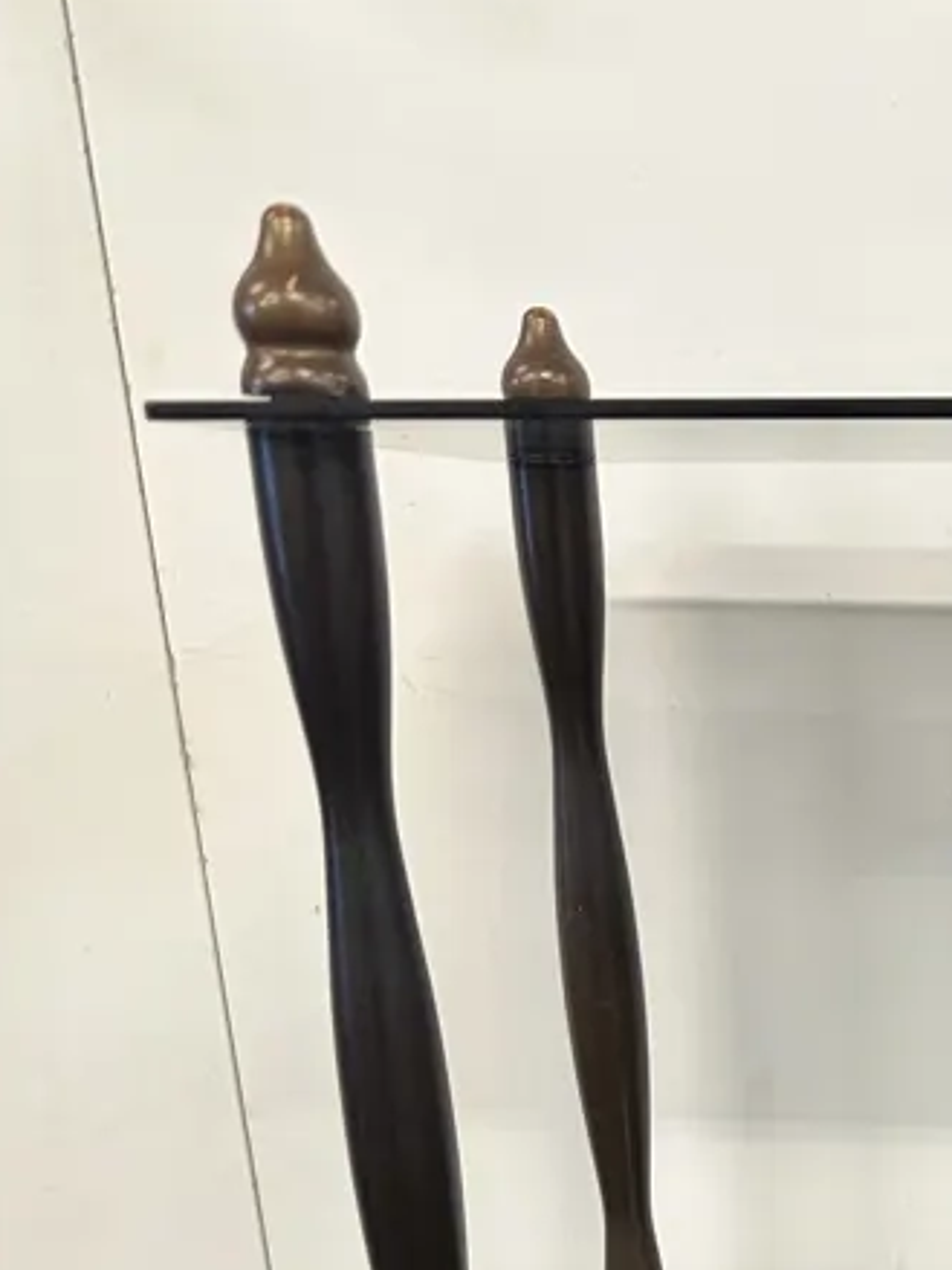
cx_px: 1097
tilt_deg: -24.1
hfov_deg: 24.1
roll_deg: -0.5
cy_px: 1473
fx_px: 2054
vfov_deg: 30.0
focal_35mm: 56
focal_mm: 6.86
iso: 125
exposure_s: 1/50
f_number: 1.78
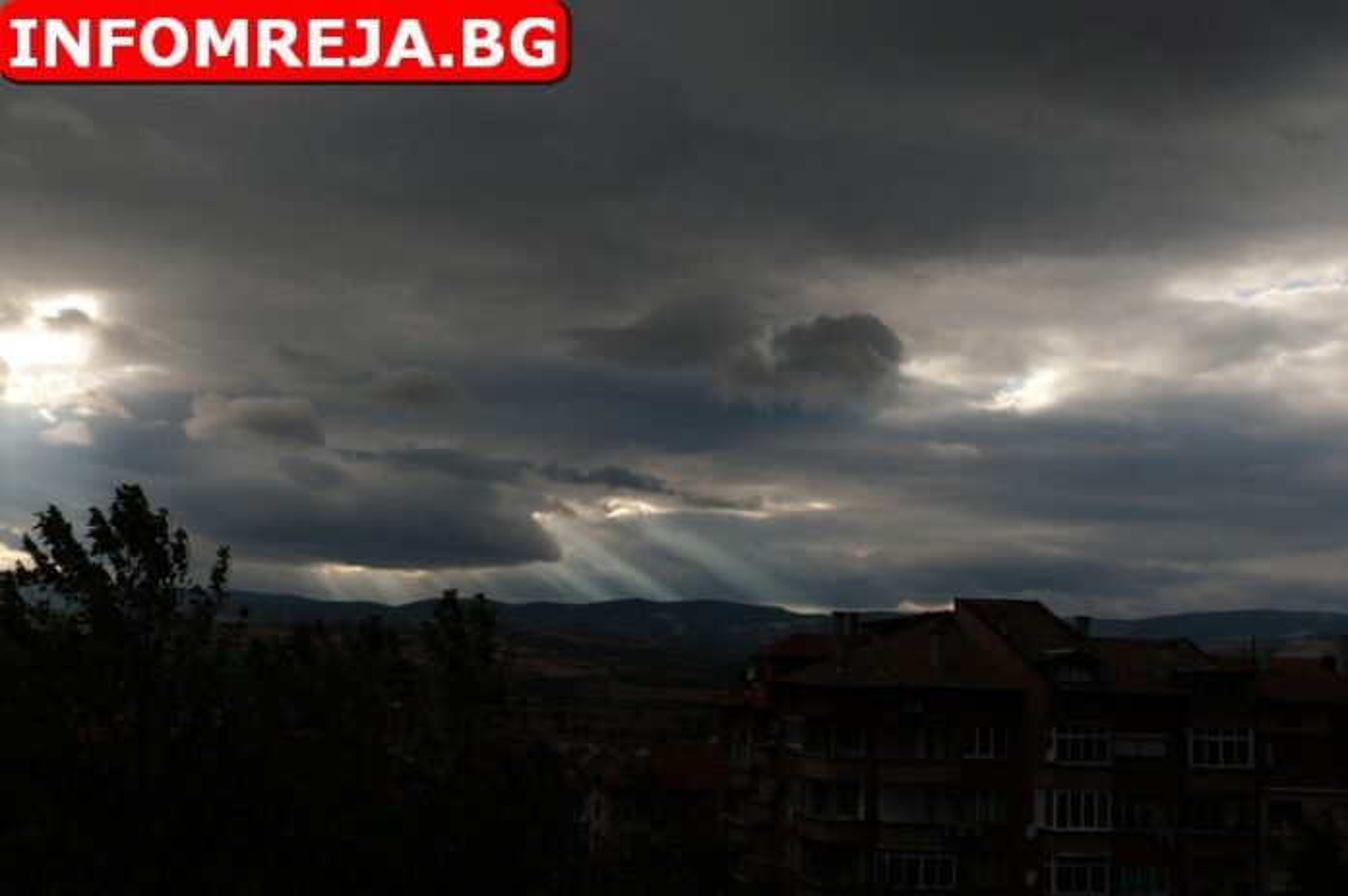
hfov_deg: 46.4
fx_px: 1572
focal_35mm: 42
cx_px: 674
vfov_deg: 31.8
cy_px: 448
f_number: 8
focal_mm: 28.2
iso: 200
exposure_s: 1/340
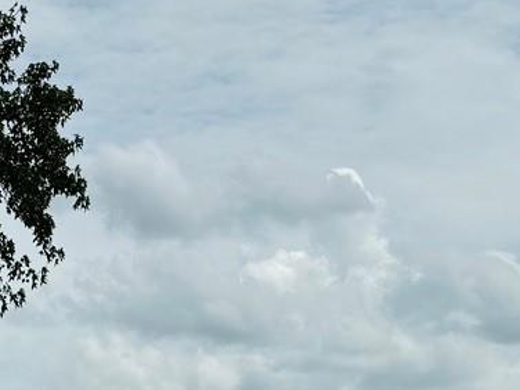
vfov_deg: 14.3
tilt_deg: +19.5
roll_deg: +2.0
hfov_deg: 18.6
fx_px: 1532
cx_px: -46
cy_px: -1
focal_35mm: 102
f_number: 1.78
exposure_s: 1/12346
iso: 80
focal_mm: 6.76
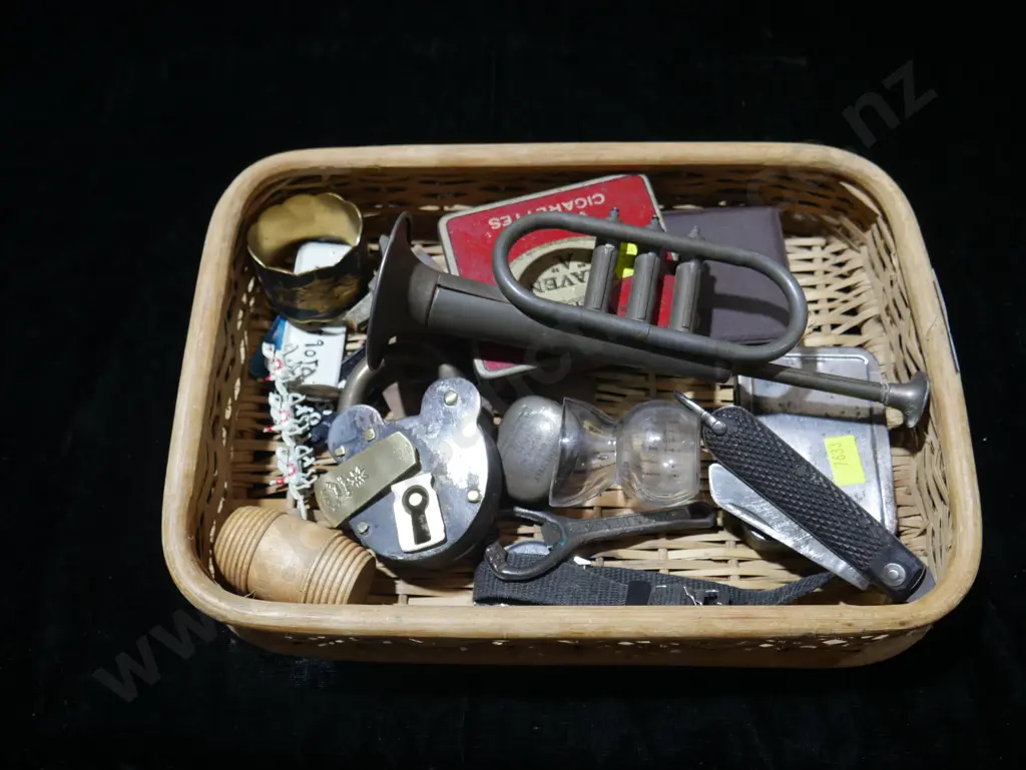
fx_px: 1008
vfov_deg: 41.8
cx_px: 513
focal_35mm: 34
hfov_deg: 53.9
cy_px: 385
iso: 320
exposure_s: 1/60
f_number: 4
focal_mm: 17
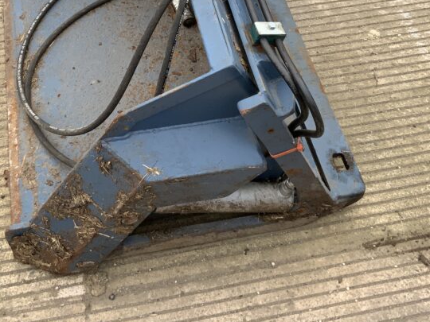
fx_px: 683
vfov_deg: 25.6
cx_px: 175
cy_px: 21
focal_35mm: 55
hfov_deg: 34.8
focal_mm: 3
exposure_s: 1/620
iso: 16
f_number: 1.8
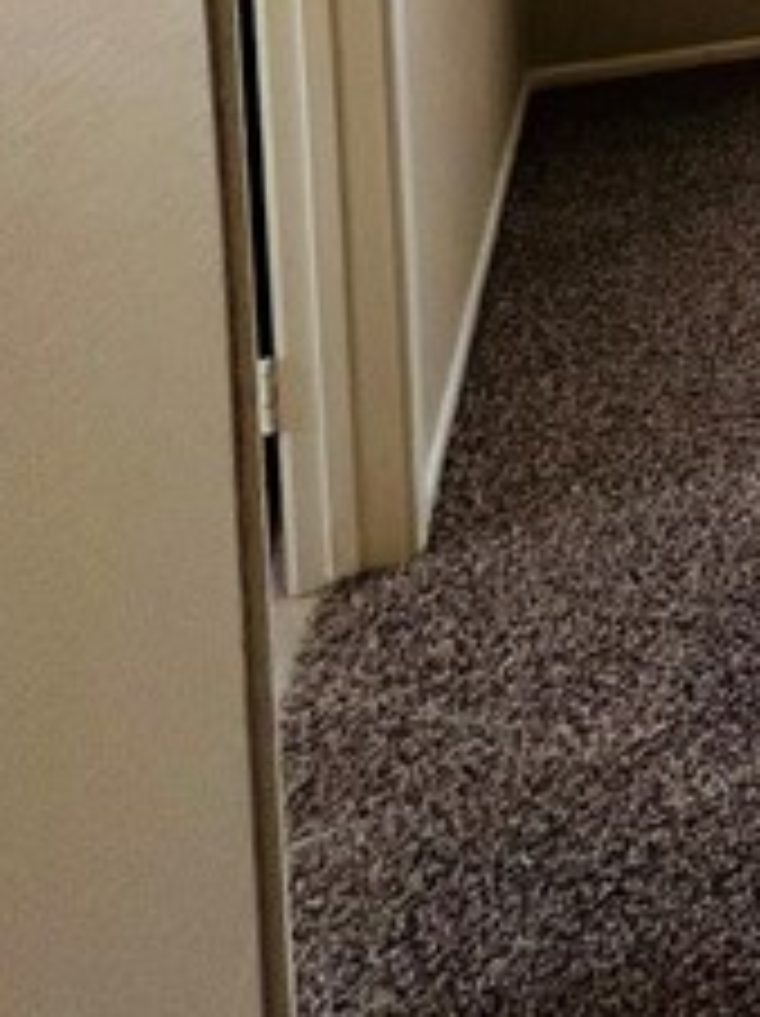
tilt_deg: -5.7
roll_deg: -0.1
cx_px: 1668
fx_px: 1730
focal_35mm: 59
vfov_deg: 25.2
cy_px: -490
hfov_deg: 16.3
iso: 32
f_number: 1.8
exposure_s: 1/223
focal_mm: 1.57
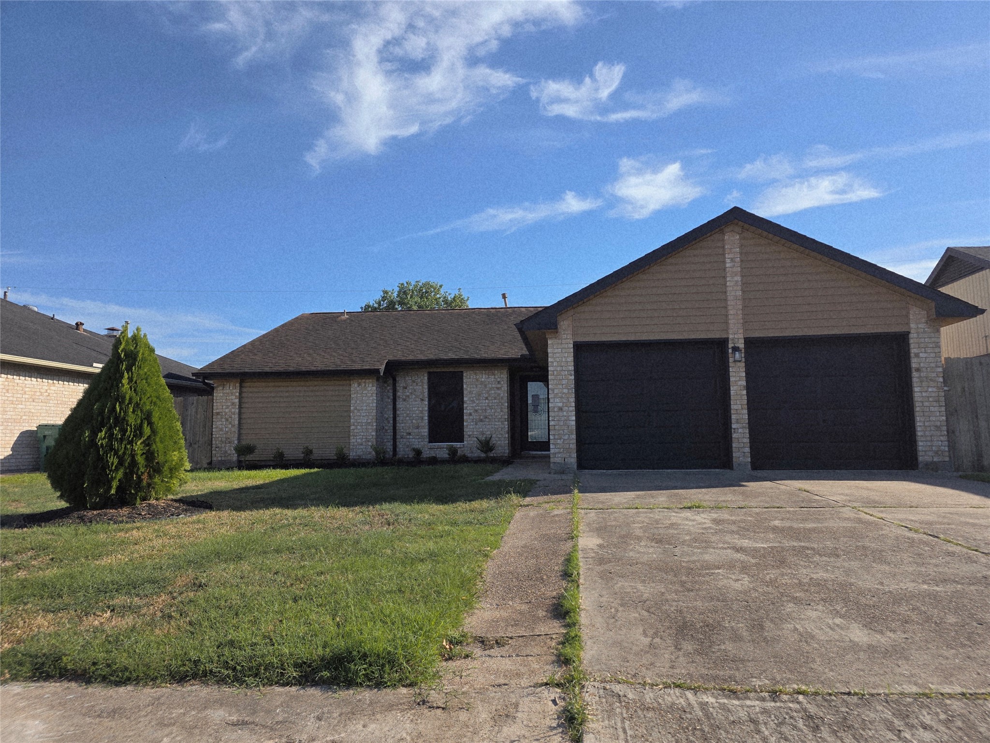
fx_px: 658
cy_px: 372
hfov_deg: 73.9
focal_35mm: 23
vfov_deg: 58.9
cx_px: 495
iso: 80
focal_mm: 6.3
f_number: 1.7
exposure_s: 1/5000
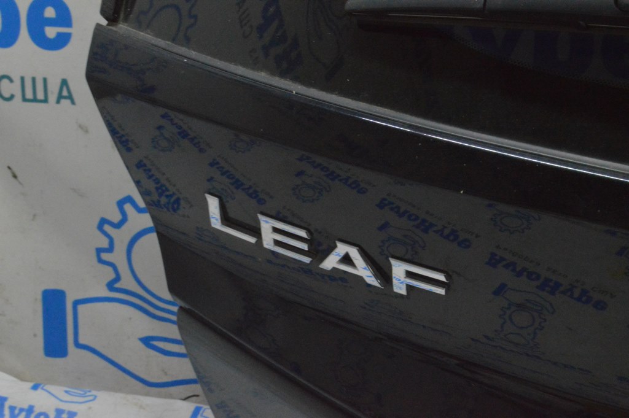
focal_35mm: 82
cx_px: 314
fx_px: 1440
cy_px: 209
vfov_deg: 16.5
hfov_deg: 24.6
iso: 6400
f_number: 20
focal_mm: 55
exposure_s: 1/20
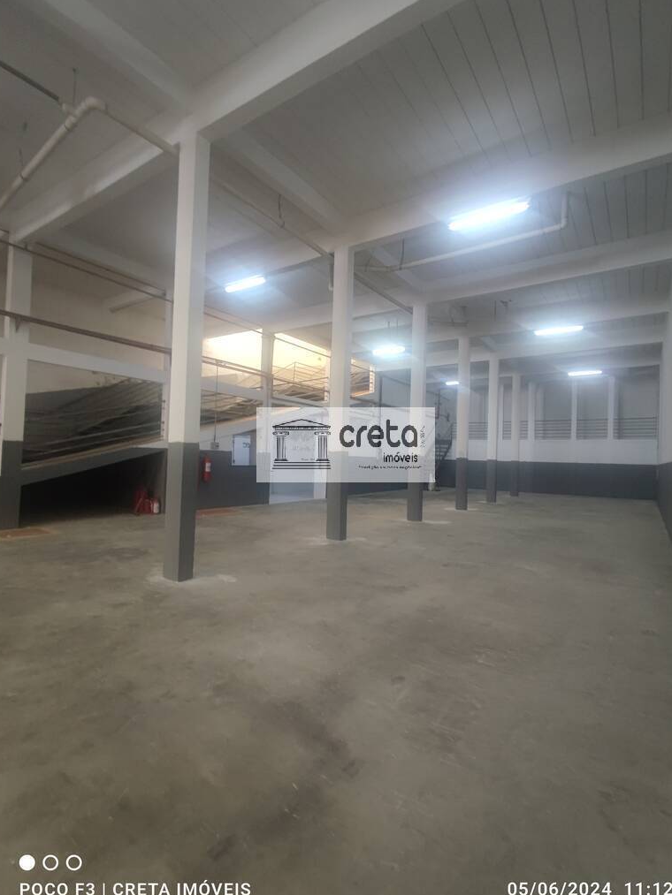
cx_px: 346
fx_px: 414
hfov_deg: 78.1
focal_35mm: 16
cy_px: 445
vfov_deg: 94.5
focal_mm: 1.65
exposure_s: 1/30
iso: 164
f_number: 2.2
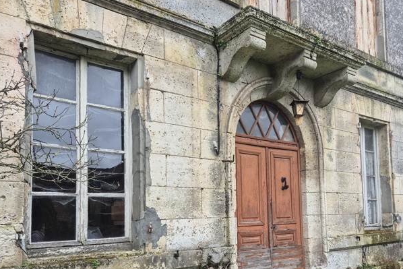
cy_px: 187
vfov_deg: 40.4
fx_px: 358
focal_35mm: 32
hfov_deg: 58.6
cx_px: 219
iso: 25
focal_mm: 5.4
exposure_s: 1/305
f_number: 1.8
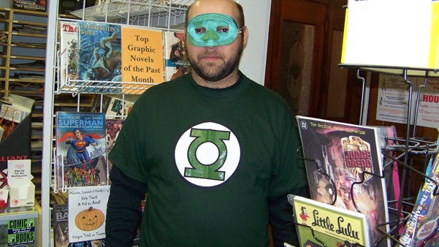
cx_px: 217
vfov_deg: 29.7
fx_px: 466
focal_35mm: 40
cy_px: 110
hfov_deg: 50.5
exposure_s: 1/30
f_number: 2.8
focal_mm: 5.85
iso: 200
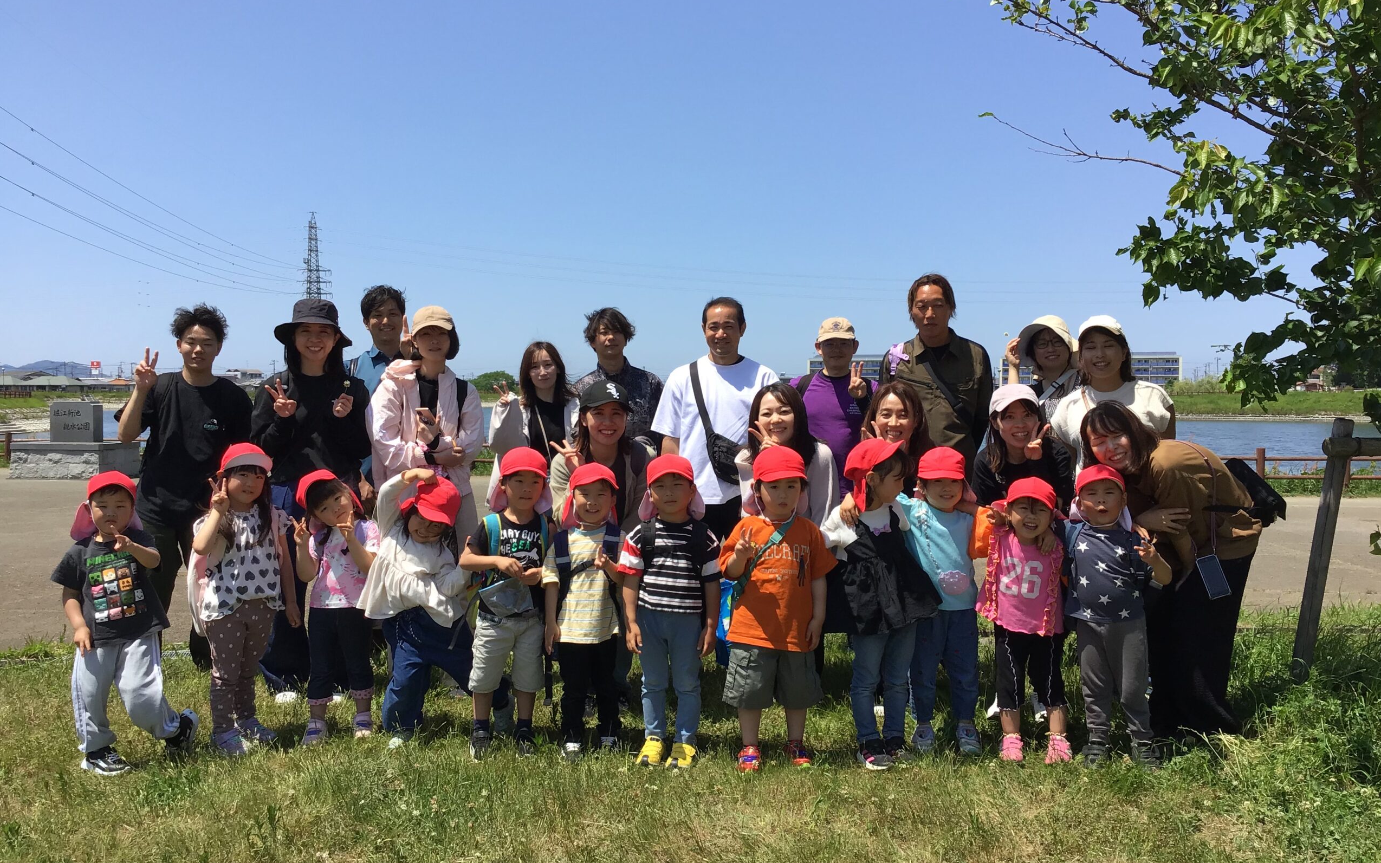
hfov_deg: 58.1
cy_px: 419
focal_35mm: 33
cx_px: 692
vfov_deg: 38.3
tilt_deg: -2.5
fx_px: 1242
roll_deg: -1.5
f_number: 2.4
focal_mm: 3.3
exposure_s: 1/1164
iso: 25
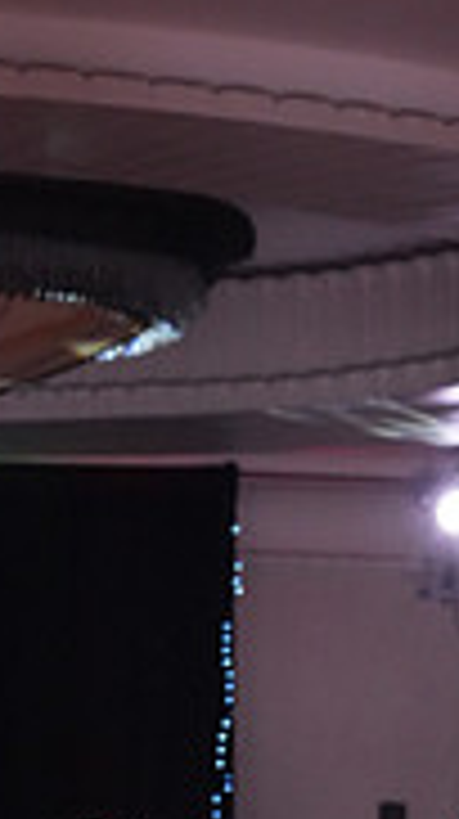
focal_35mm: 227
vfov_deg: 9.3
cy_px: 1210
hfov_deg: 5.3
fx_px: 4925
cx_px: -25
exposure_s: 1/320
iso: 5000
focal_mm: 68
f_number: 5
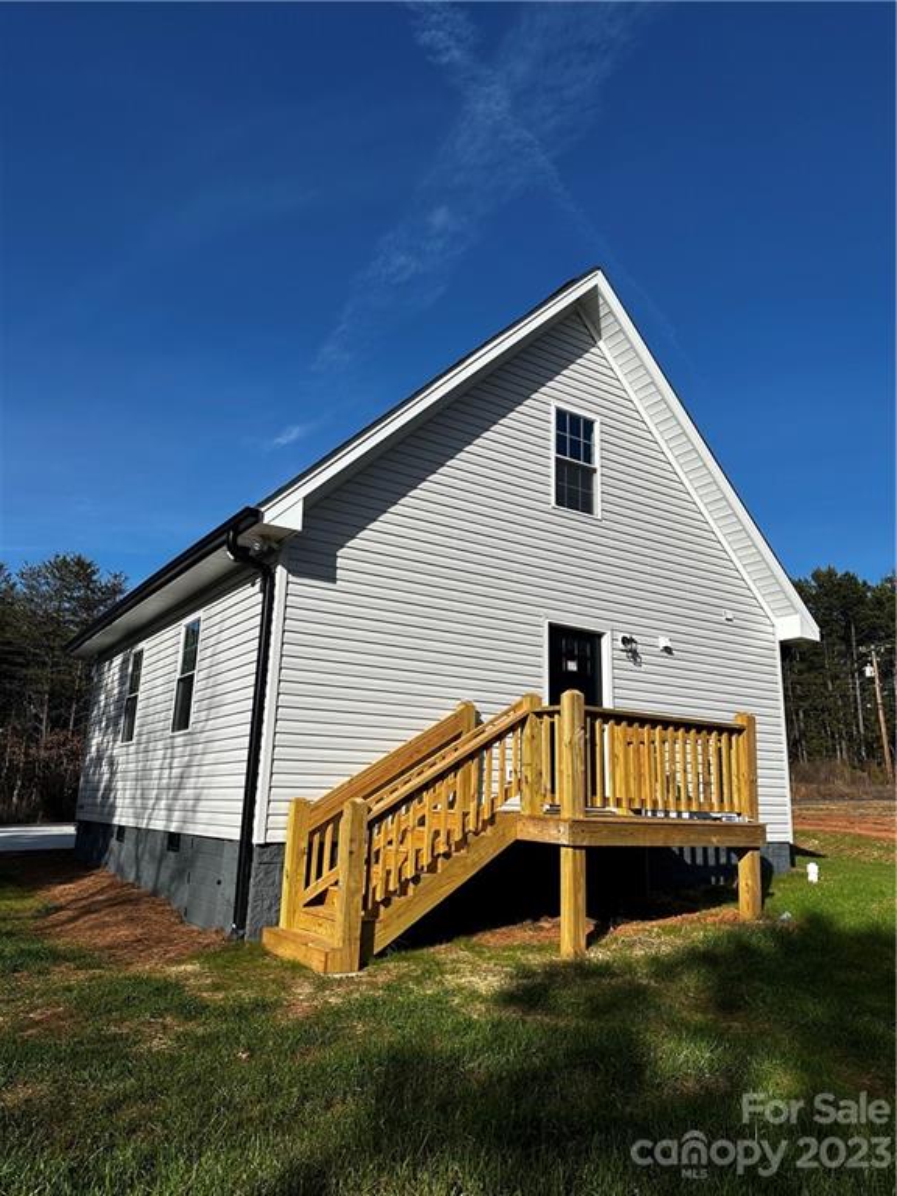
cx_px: 448
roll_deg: -4.1
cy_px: 598
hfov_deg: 56.8
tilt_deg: +13.7
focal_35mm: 24
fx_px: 829
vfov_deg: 71.6
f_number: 1.78
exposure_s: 1/6623
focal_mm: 6.86
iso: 80
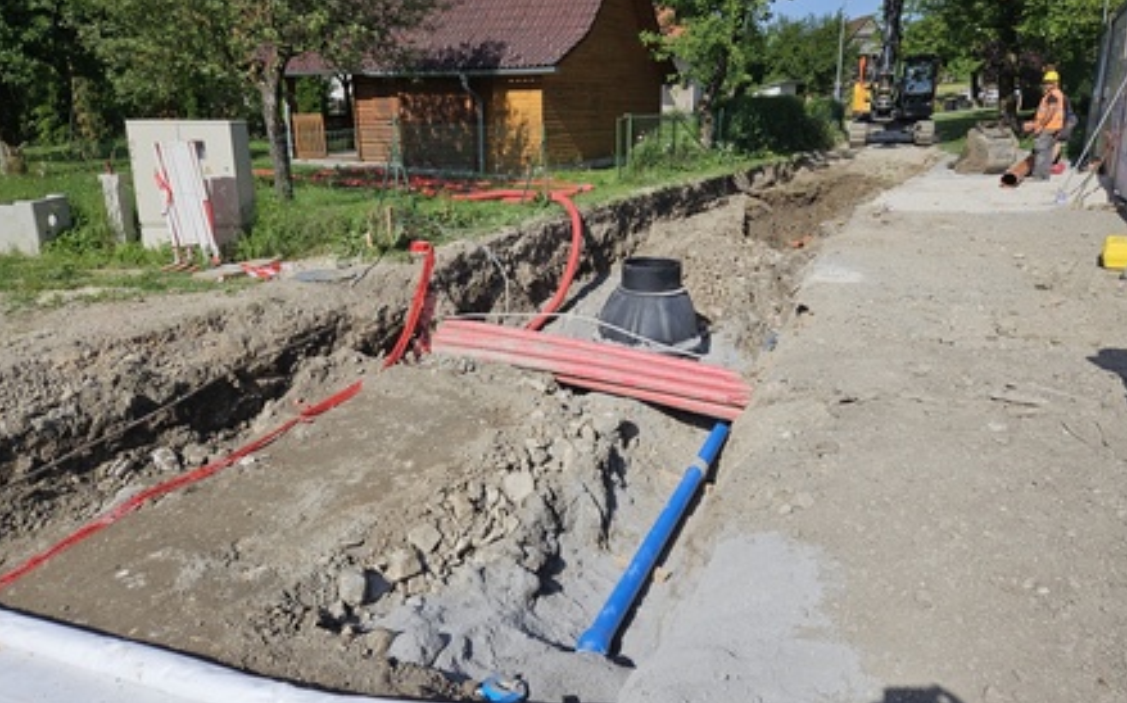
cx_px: 570
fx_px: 768
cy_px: 321
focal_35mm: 25
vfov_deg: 49.2
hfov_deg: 72.6
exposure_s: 1/3034
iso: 25
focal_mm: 5.4
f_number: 1.8
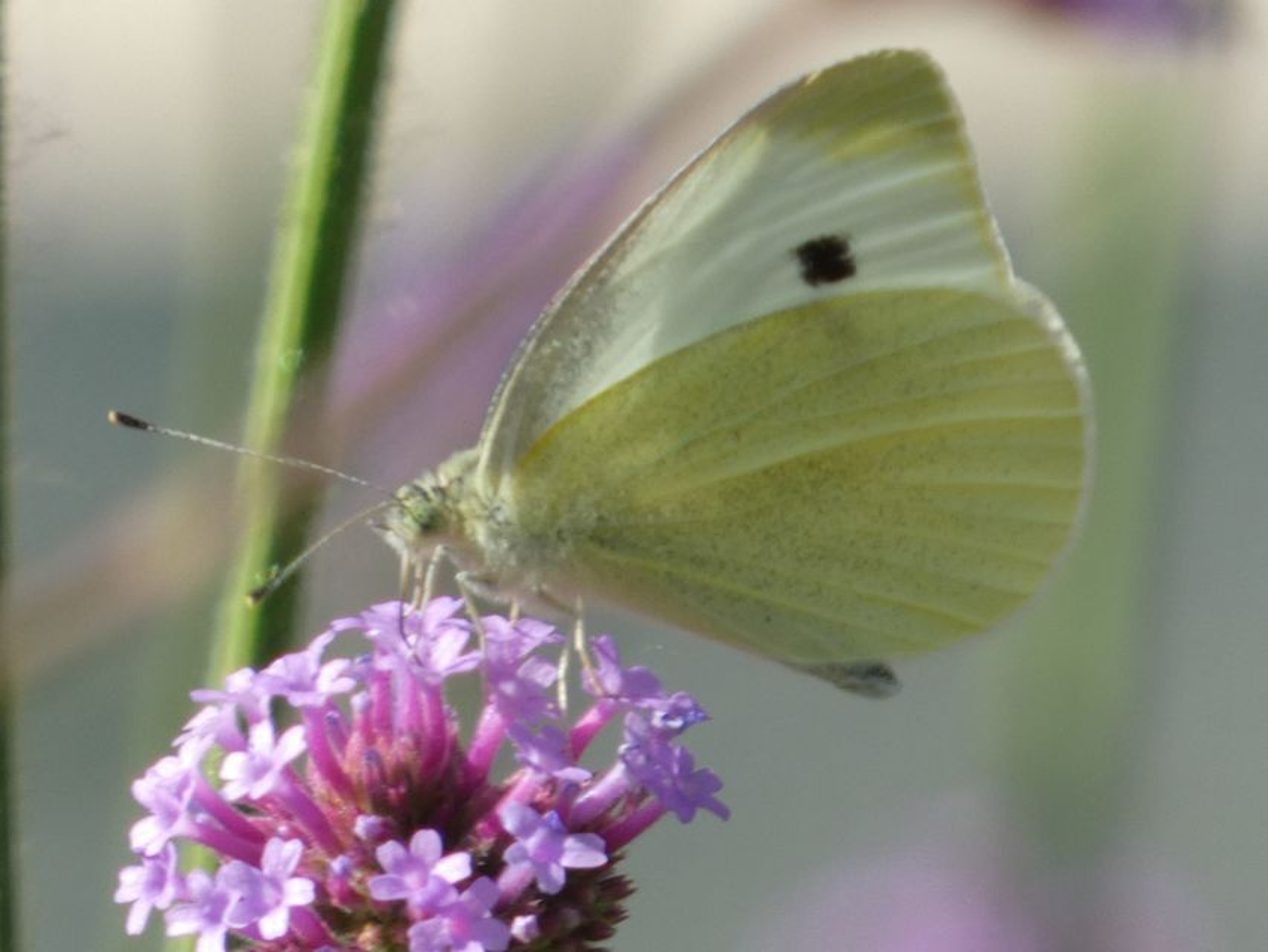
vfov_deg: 1.4
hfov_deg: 1.9
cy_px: 476
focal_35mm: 1033
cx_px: 634
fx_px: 37845
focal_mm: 185
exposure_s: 1/125
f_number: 5.6
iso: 100
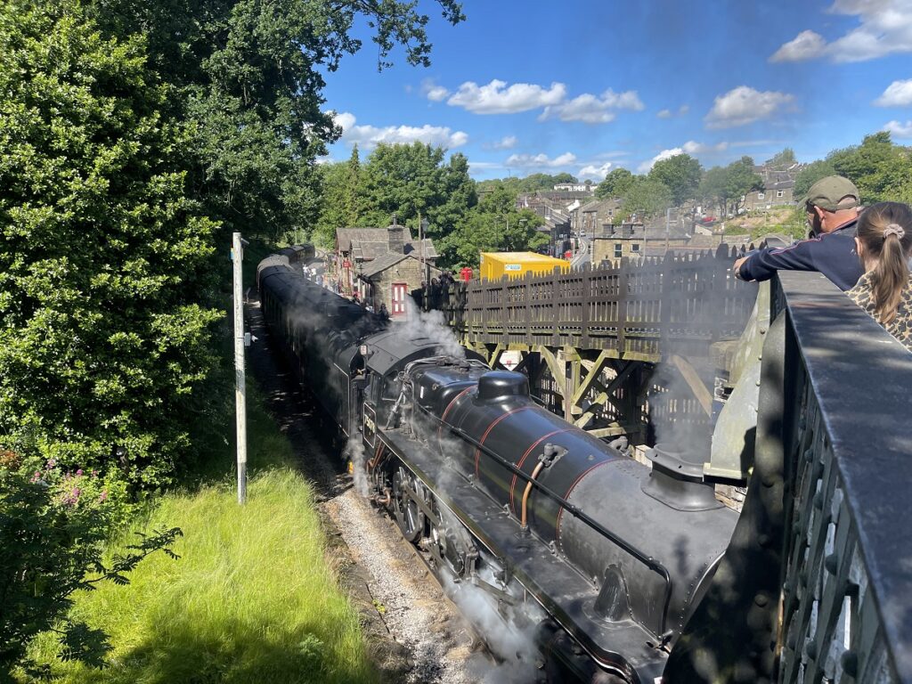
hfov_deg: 69.4
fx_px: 659
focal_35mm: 25
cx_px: 456
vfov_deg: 54.9
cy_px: 342
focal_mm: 5.1
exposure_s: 1/1403
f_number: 1.6
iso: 32
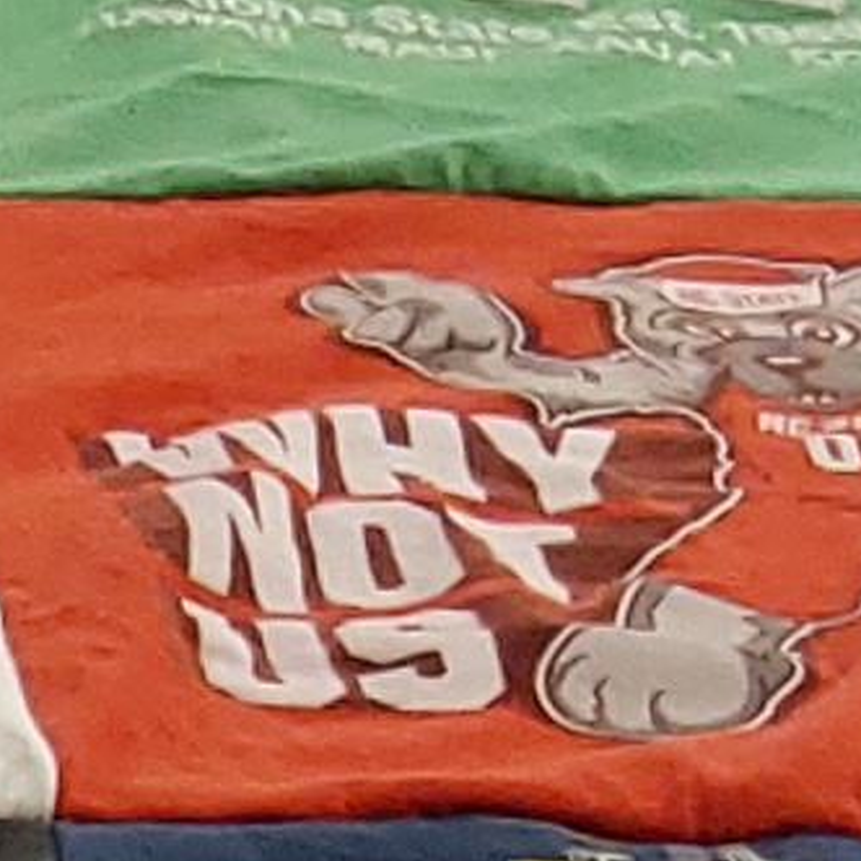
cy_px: 2796
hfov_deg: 6.6
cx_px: -1688
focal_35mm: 243
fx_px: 6838
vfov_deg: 6.4
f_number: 1.9
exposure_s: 1/50
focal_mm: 2.91
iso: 80
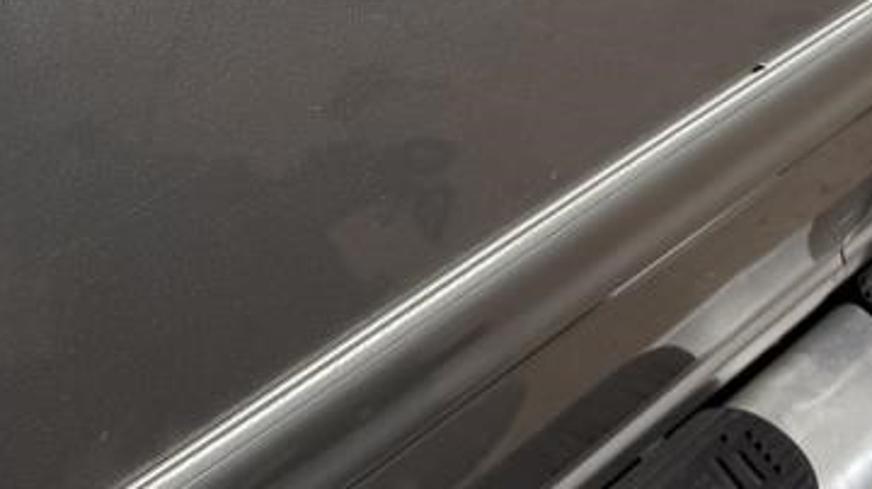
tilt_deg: -17.0
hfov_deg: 22.9
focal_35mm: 93
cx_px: 327
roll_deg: -0.1
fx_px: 2149
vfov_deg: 11.8
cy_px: -441
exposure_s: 1/11905
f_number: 1.78
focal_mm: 6.76
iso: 100
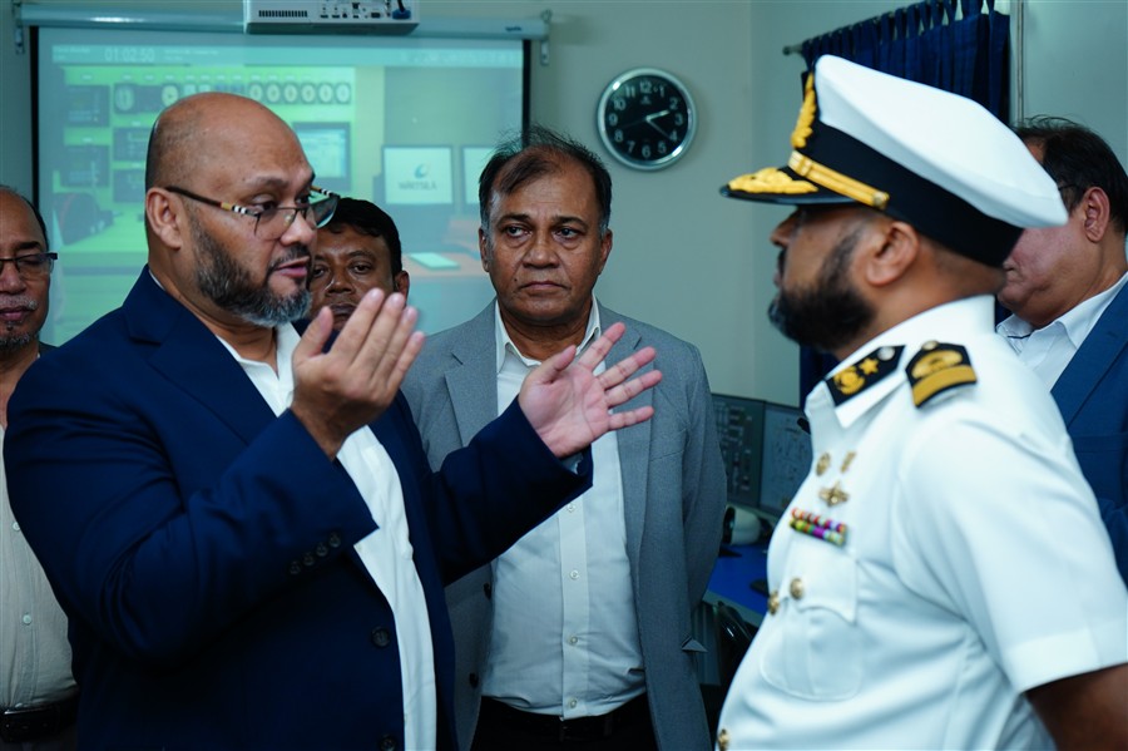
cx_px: 564
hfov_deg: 28.9
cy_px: 376
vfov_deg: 19.4
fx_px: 2192
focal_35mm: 70
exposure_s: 1/80
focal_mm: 70
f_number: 5.6
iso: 640
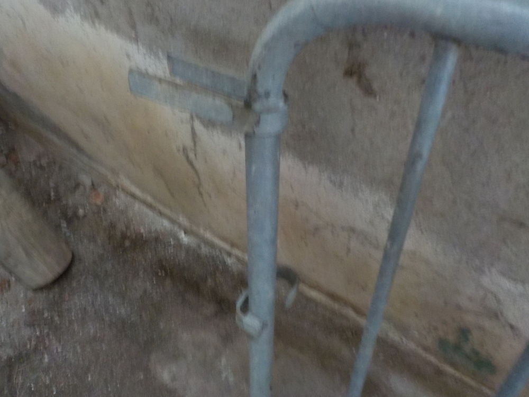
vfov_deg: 46.8
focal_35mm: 30
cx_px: 264
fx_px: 458
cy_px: 198
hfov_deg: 60.0
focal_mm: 4.1
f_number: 3.3
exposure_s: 1/15
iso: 640
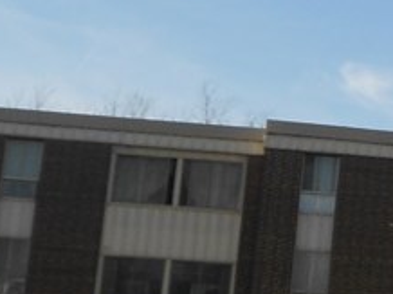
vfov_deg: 8.5
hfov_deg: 10.2
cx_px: 869
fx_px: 1973
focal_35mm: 174
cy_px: 173
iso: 80
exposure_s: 1/640
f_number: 3.9
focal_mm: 6.7
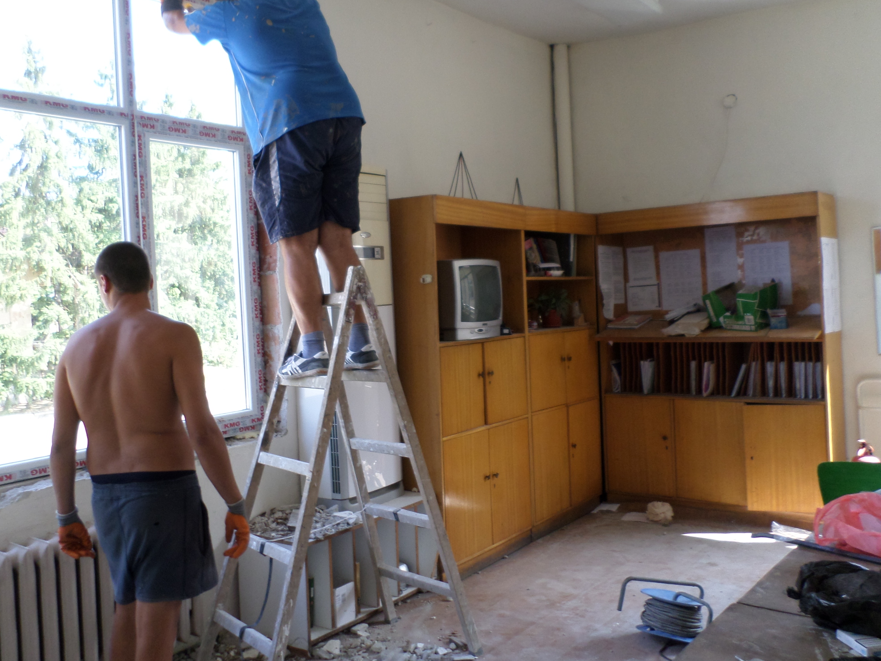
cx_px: 391
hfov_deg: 55.2
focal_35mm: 33
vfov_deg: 42.9
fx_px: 840
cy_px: 299
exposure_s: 1/60
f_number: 2.5
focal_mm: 4.5
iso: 80
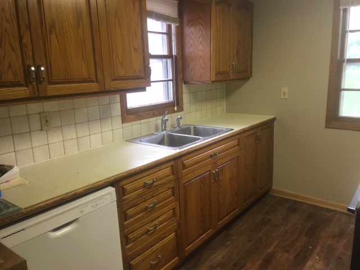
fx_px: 302
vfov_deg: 48.2
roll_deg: +1.6
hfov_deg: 61.7
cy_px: 135
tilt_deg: -11.4
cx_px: 180
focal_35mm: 29
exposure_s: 1/30
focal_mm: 4.15
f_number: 2.2
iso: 100
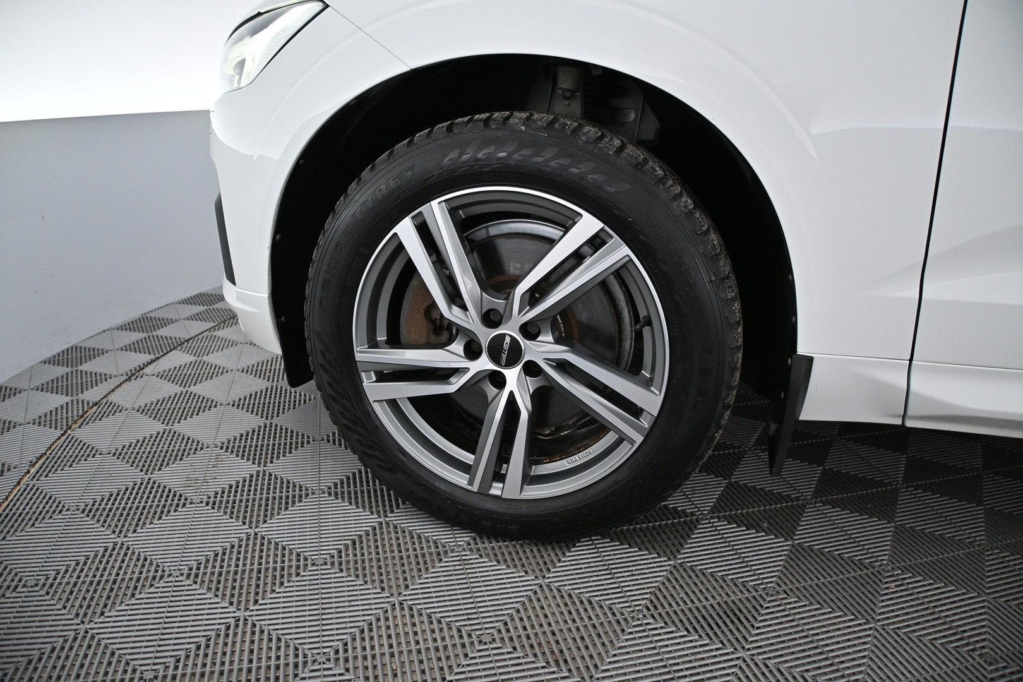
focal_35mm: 46
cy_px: 341
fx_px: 1300
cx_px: 512
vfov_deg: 29.4
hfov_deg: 43.0
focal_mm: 30.5
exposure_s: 1/125
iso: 1100
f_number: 4.8
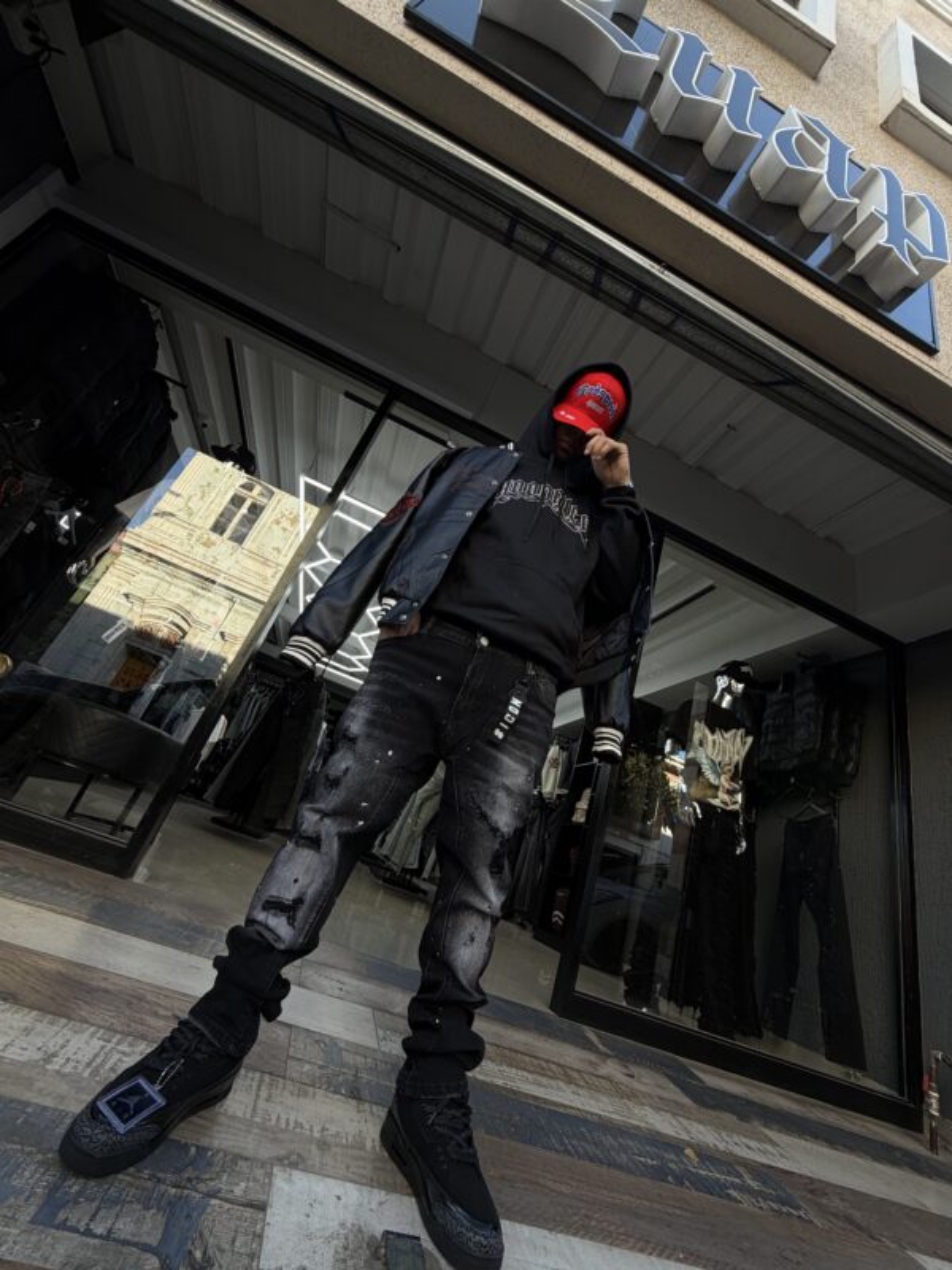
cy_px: 635
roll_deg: -20.4
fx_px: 513
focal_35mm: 14
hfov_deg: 85.7
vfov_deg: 102.1
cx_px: 476
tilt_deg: +24.8
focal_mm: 2.22
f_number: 2.2
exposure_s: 1/139
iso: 40
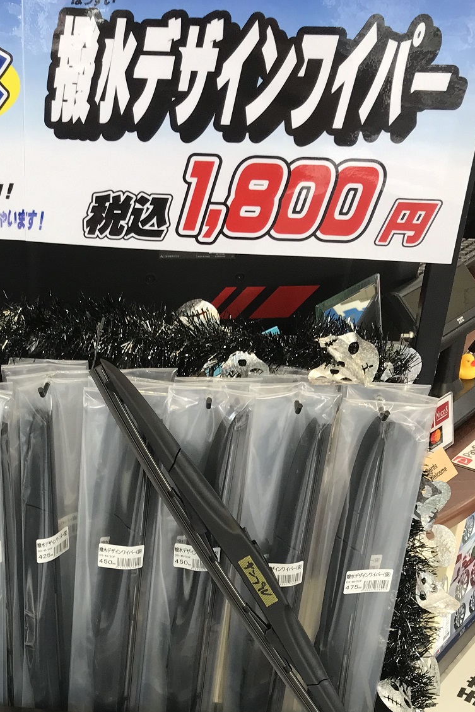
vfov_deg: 37.0
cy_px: 554
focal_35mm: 52
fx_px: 1029
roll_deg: -1.6
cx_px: 68
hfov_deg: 25.4
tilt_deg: -31.8
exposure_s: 1/100
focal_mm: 3.99
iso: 32
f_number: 1.8
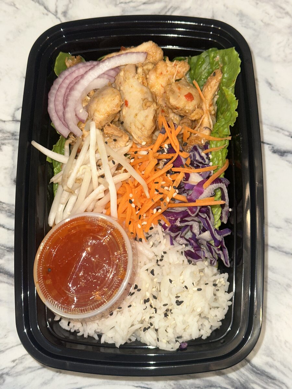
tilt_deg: -78.4
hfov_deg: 30.3
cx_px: 146
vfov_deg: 39.7
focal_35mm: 48
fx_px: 540
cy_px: 194
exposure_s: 1/40
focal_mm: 6.86
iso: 50
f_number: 1.78
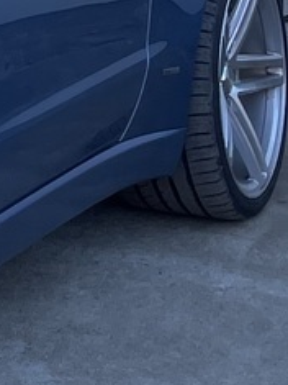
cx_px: -573
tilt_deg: +0.0
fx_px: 1965
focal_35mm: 177
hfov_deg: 7.4
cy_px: -252
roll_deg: -2.3
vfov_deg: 10.6
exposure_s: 1/979
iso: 32
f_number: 1.6
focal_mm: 4.2
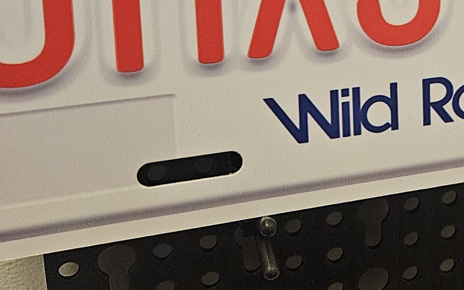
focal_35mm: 65
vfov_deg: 18.9
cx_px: 434
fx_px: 822
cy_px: -56
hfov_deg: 29.9
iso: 640
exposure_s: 1/40
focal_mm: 5.4
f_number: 1.8
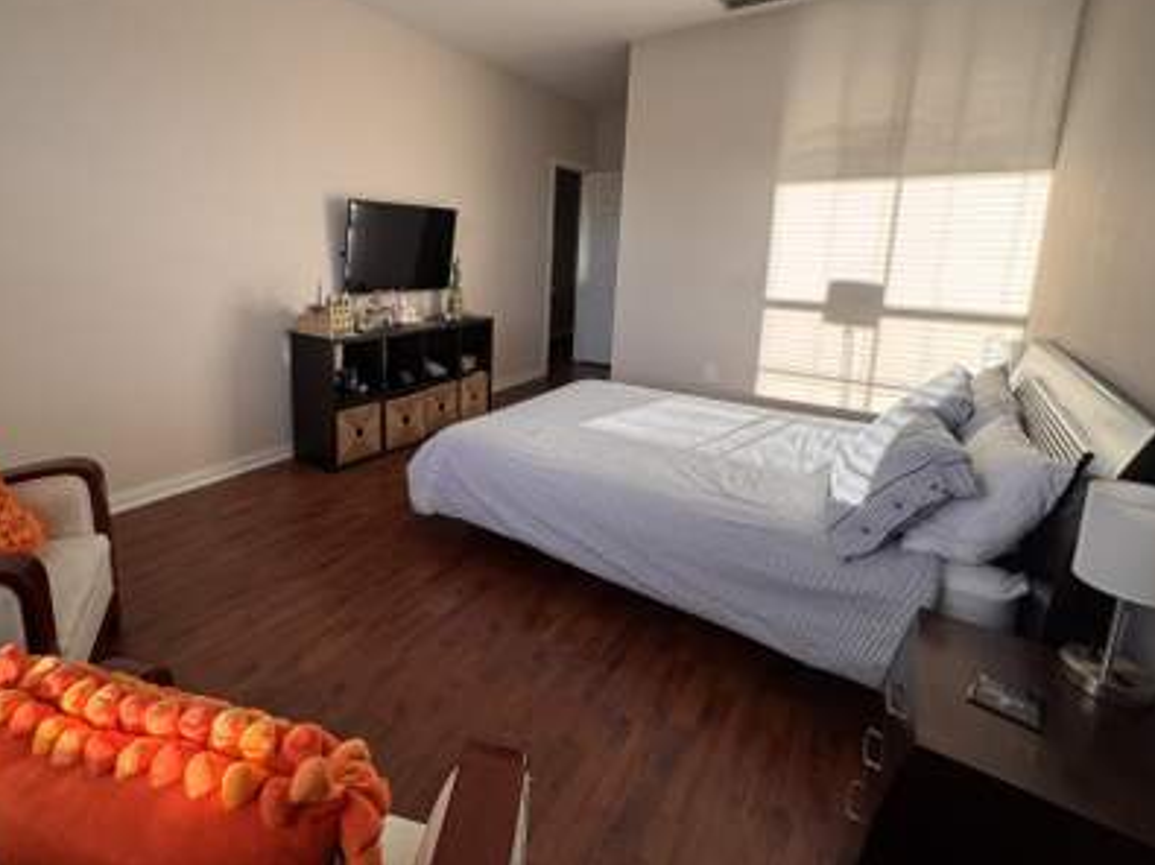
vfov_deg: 73.9
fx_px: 567
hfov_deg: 90.3
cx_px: 485
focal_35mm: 17
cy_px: 345
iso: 64
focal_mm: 2.22
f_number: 2.2
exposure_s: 1/99
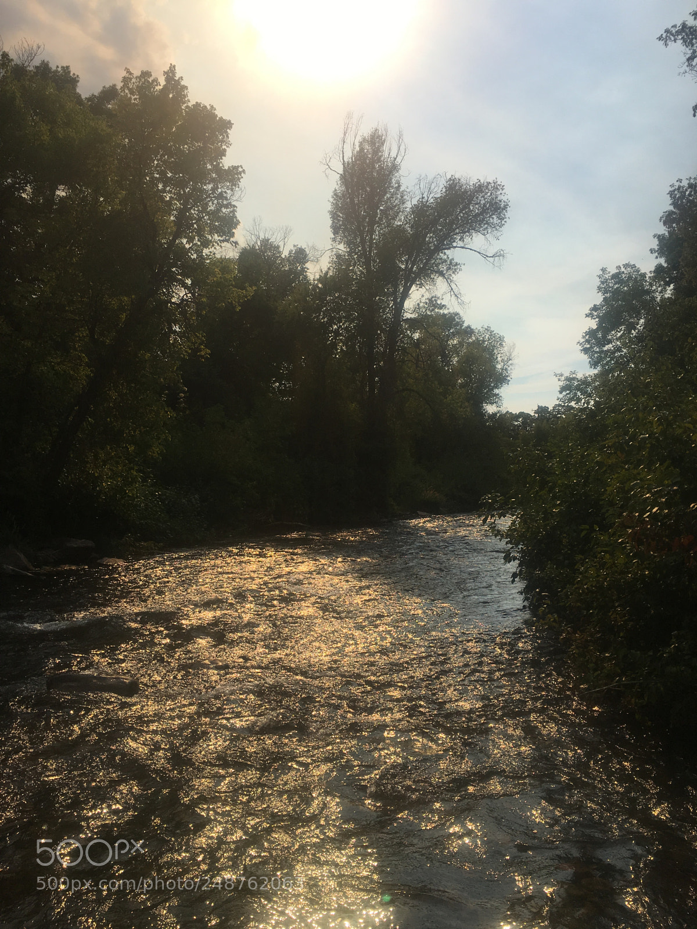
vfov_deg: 61.7
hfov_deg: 48.2
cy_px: 464
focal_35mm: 29
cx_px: 348
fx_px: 779
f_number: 2.2
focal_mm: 4.15
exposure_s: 1/4525
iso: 25
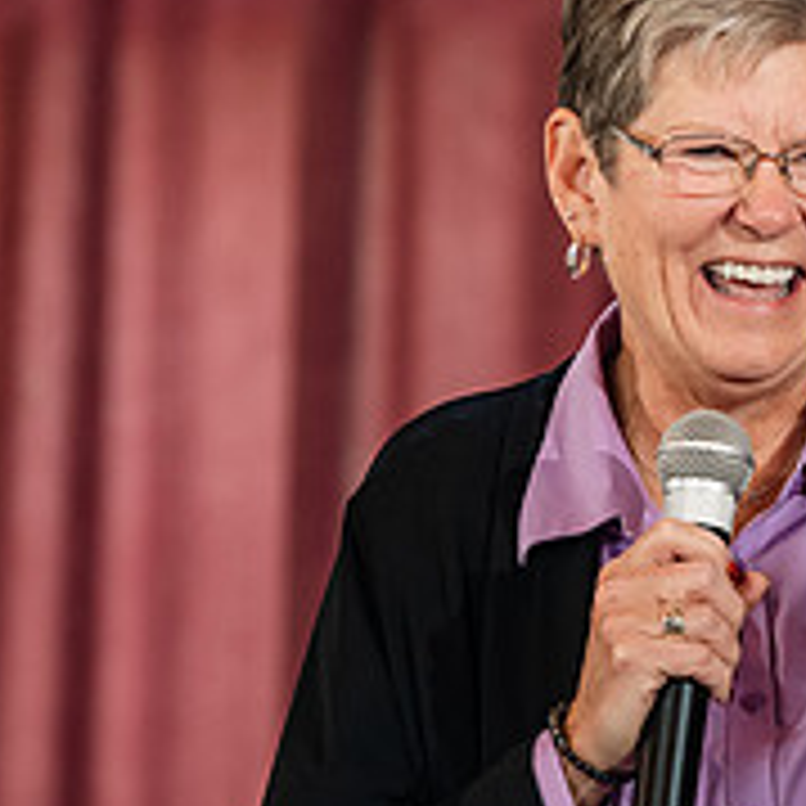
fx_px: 13751
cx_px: 734
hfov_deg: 3.4
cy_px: 371
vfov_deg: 3.4
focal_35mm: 522
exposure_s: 1/200
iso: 1250
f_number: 3.2
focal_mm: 190
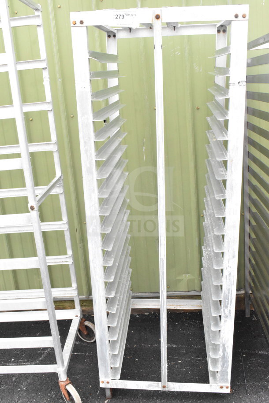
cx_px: 134
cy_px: 202
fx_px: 403
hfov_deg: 36.9
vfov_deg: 53.1
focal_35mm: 36
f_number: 13
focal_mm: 24
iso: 6400
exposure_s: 1/640
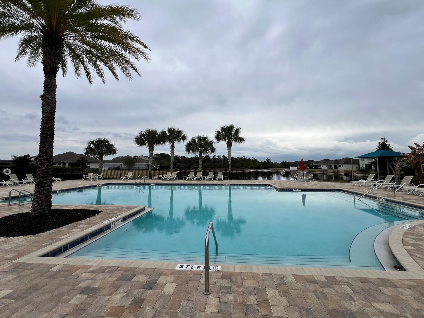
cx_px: 218
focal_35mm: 14
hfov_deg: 102.0
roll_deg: -0.4
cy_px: 150
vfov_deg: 85.6
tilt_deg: +5.1
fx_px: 171
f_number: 1.8
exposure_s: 1/369
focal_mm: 1.57
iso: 32
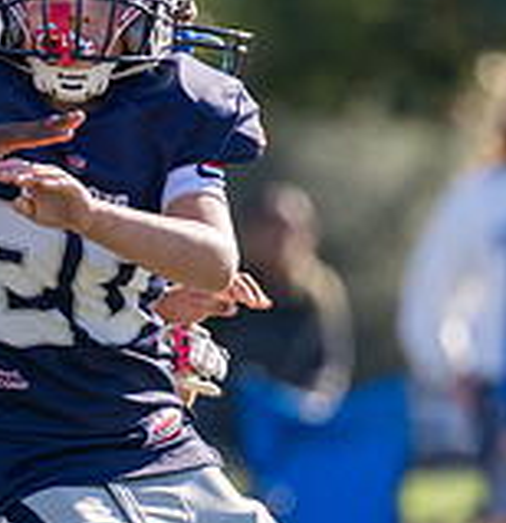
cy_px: 361
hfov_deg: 1.9
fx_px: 15245
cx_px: 72
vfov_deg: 2.0
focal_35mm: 907
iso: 100
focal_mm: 200
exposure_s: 1/1250
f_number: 2.8
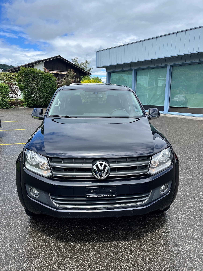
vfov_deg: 67.3
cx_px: 102
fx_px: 203
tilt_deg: -12.2
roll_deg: +0.0
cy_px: 136
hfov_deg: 53.1
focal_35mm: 26
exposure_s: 1/2463
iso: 50
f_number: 1.6
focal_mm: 5.1
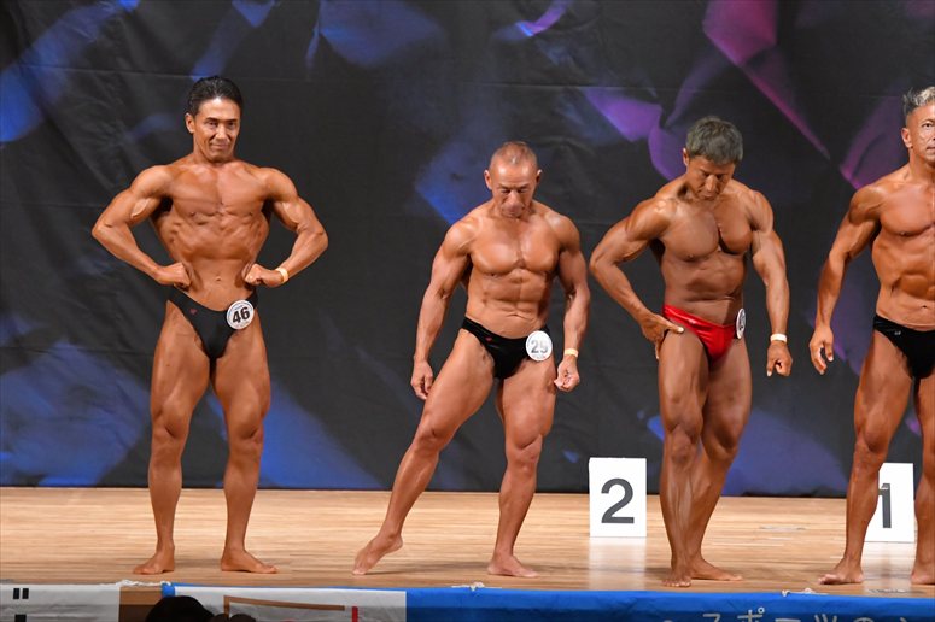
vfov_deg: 6.1
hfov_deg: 9.2
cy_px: 311
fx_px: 5841
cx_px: 468
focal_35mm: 225
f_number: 5.6
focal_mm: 150
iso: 7200
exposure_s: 1/400
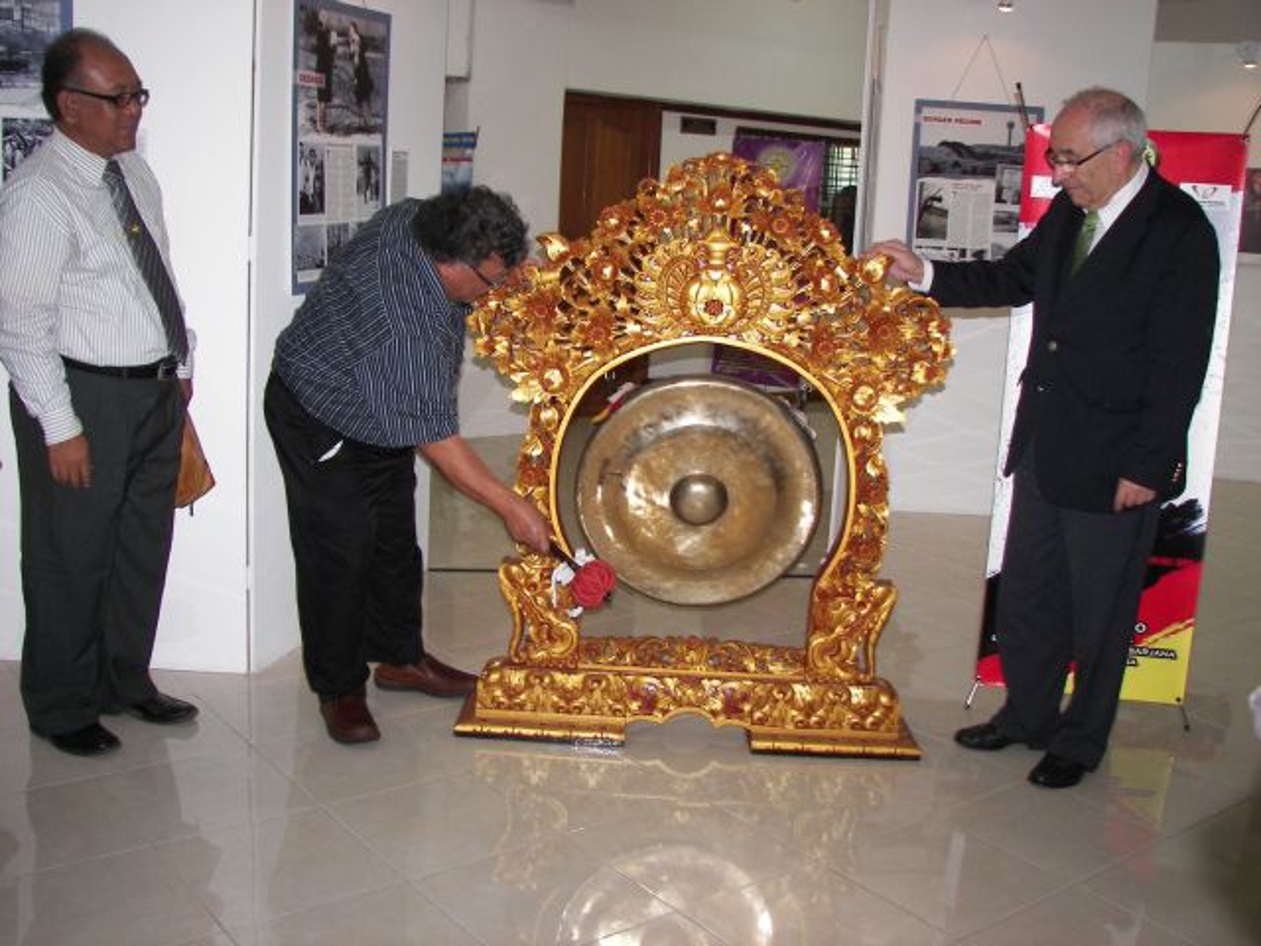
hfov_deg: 51.4
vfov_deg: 39.7
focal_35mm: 36
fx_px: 1311
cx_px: 630
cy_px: 473
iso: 100
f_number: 2.8
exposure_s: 1/30
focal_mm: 6
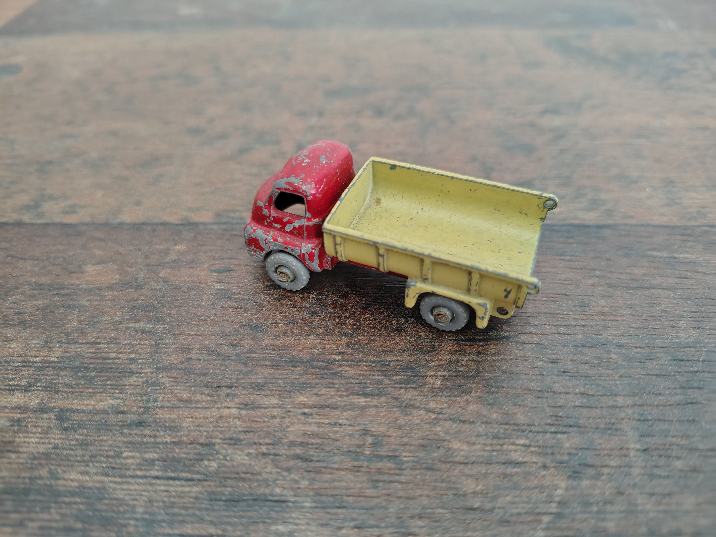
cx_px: 358
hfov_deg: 71.6
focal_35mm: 24
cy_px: 268
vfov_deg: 56.8
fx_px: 496
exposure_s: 1/50
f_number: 1.8
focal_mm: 5.56
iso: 1256
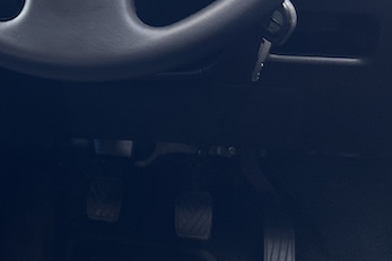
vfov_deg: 16.8
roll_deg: +3.9
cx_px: -41
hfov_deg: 24.3
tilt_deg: -11.8
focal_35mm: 78
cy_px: -49
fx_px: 849
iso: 40
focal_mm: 5.7
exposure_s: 1/121
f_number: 1.5
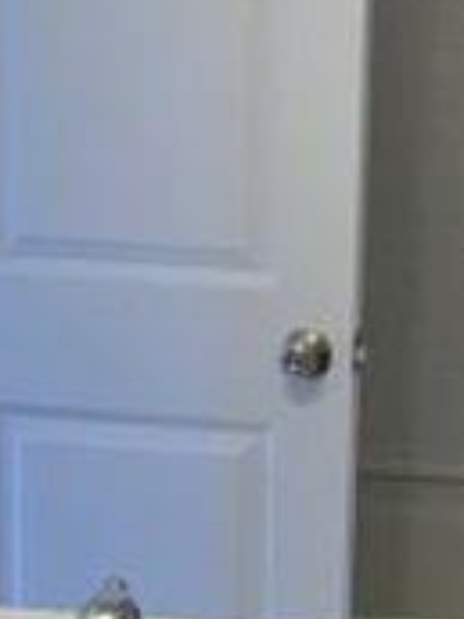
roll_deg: -0.2
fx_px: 2985
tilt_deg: -16.0
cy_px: 752
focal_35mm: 167
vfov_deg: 11.6
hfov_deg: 8.9
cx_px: 144
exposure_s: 1/30
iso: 20
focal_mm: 3.99
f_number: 1.8
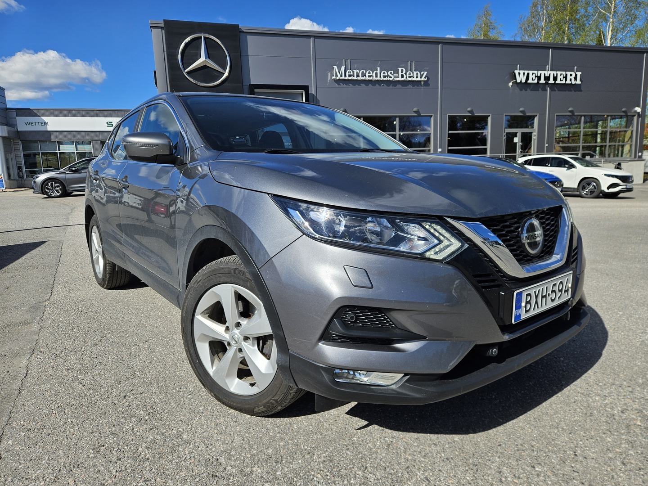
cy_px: 243
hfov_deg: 73.9
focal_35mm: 23
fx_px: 431
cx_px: 324
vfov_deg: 58.9
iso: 25
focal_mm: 5.4
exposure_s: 1/2128
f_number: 1.8
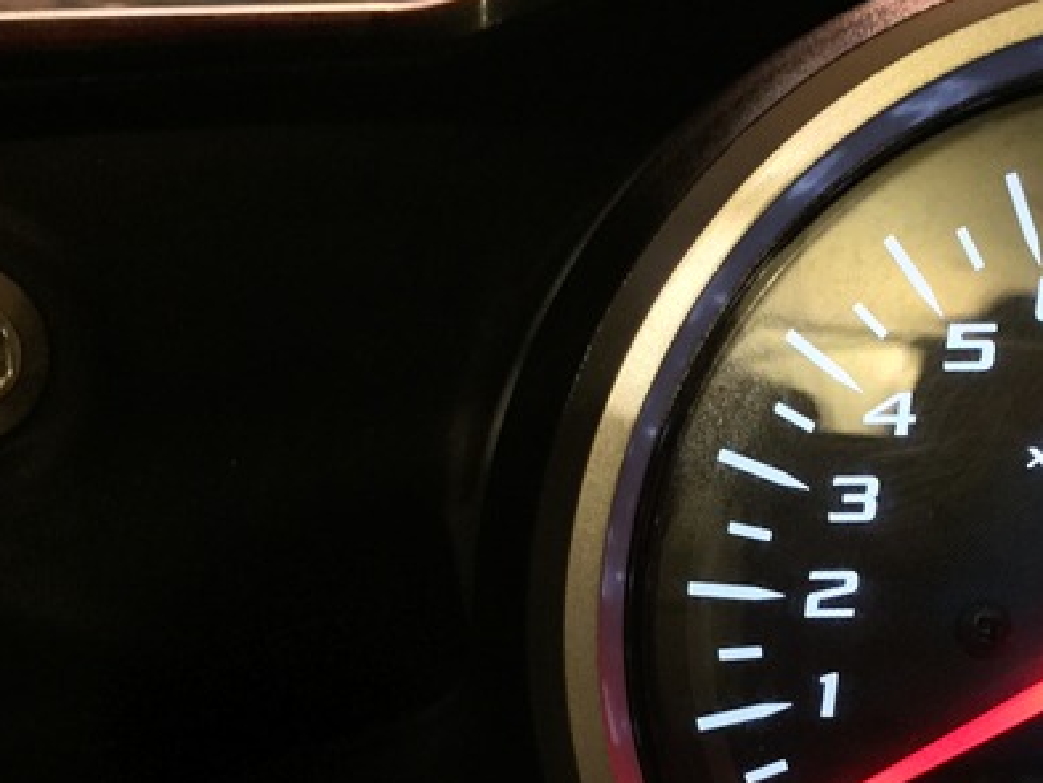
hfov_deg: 32.0
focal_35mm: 59
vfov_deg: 24.6
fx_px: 1778
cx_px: 799
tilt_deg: -48.5
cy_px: 573
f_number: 2.2
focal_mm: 4.15
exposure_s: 1/15
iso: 250
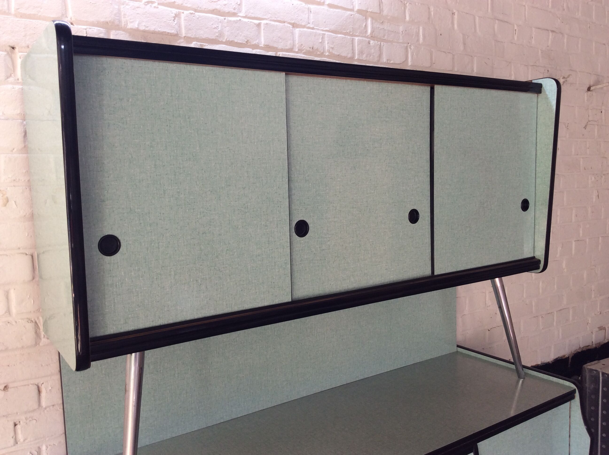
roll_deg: +1.1
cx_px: 304
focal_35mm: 32
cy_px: 228
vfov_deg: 44.1
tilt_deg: -5.9
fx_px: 562
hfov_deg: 56.9
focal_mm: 3.3
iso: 32
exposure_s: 1/25
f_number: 2.4
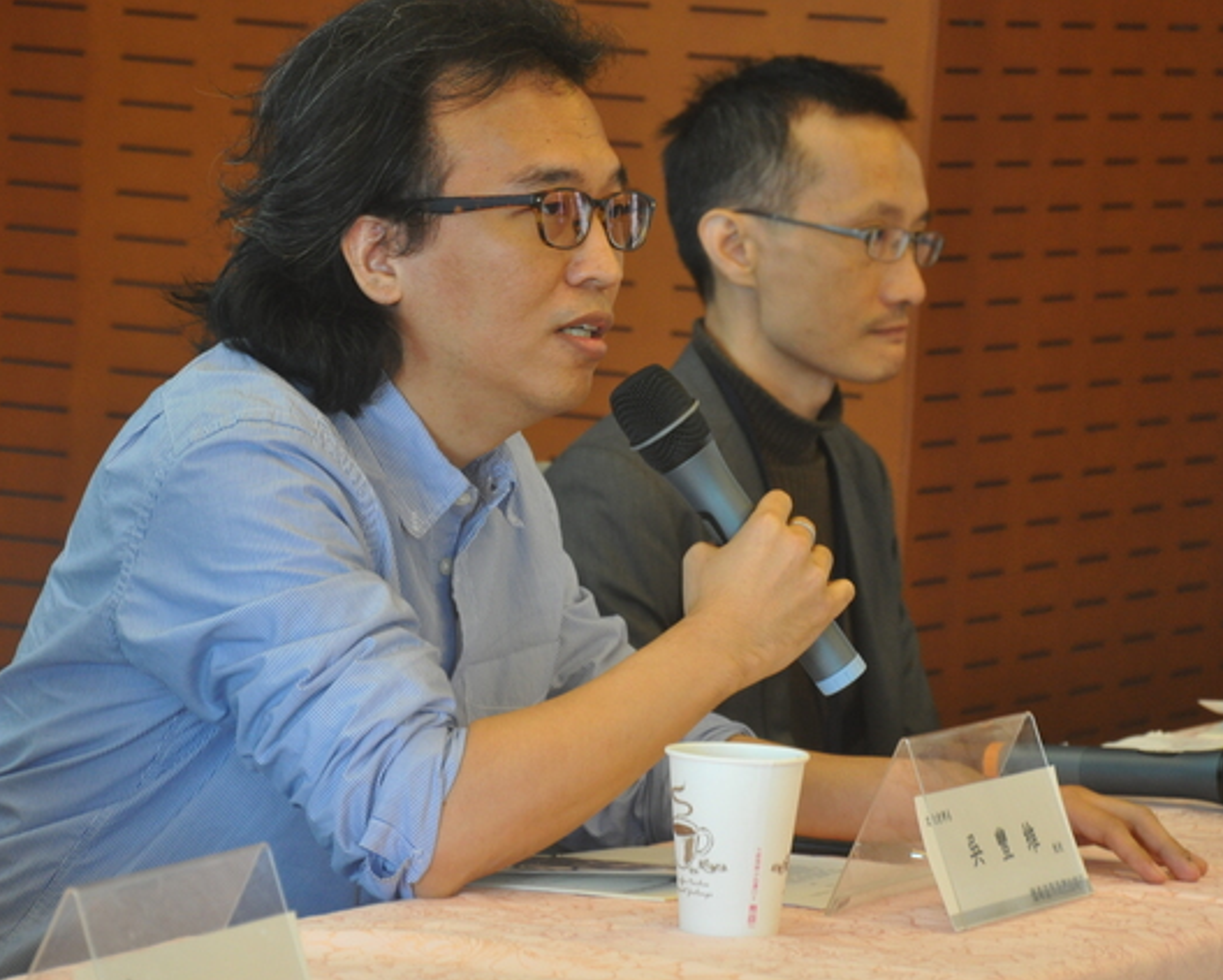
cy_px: 474
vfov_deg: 7.9
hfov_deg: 9.9
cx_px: 683
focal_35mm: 196
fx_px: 7085
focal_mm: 105
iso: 800
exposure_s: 1/30
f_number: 5.6
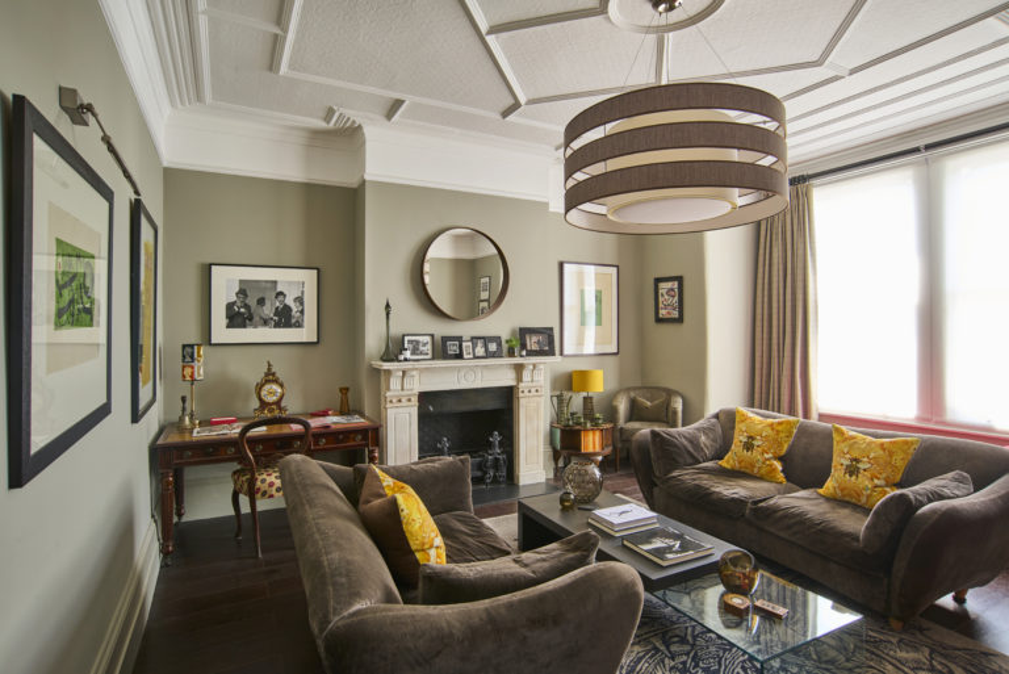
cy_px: 337
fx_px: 505
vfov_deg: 67.5
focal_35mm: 18
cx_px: 504
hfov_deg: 90.0
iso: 125
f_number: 10
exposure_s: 1/4
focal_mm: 18
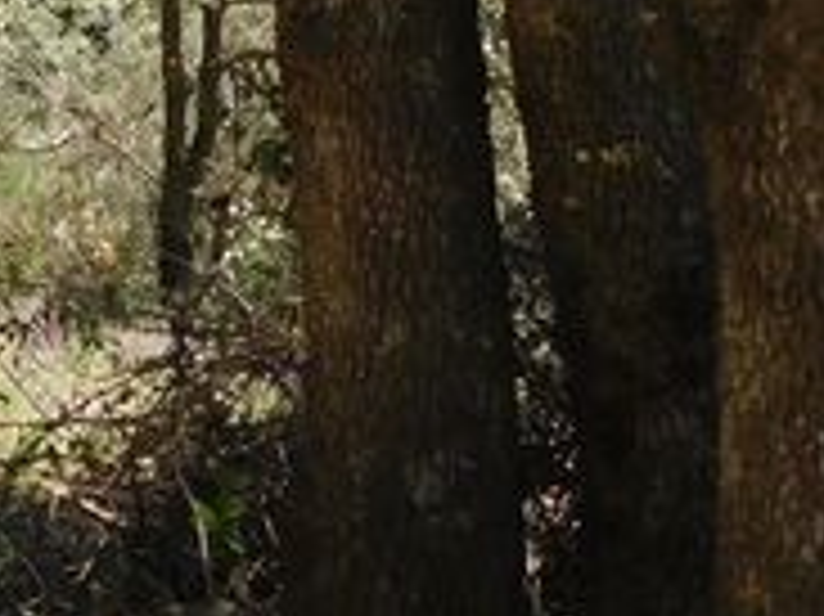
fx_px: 3330
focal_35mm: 140
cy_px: -90
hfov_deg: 12.9
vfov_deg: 10.4
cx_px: -603
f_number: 3.6
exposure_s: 1/400
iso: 125
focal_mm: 7.1
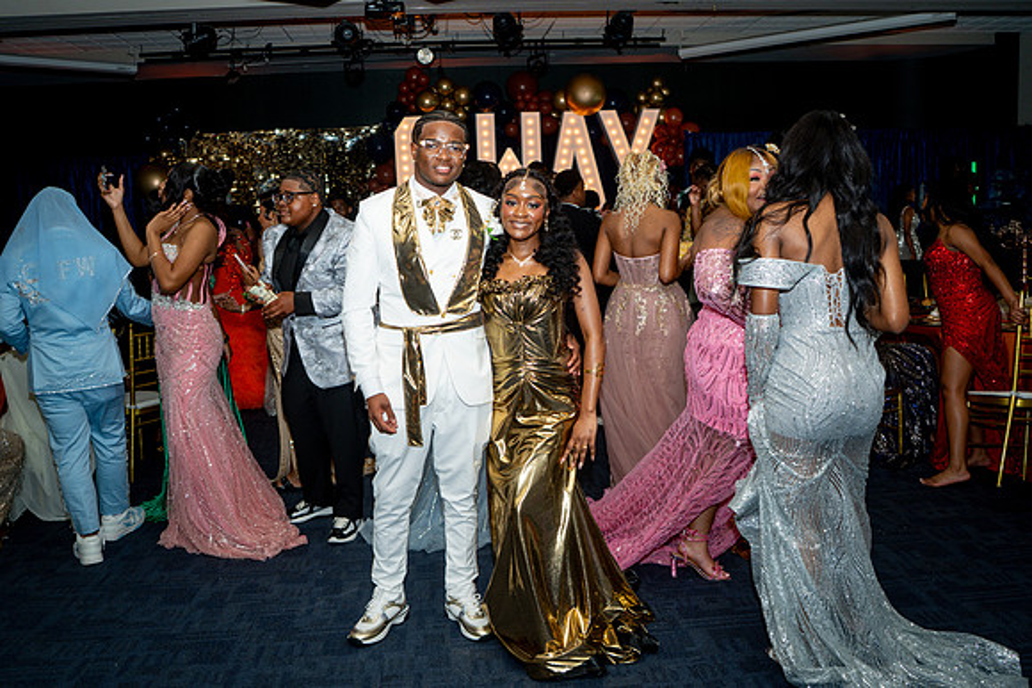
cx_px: 516
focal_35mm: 29
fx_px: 828
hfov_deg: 63.8
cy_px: 344
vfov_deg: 45.1
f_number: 3.5
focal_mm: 28
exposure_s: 1/125
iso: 400
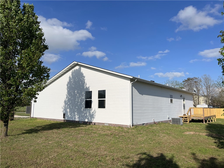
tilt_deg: +7.7
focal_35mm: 26
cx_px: 112
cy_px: 84
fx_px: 168
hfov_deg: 67.3
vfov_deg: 53.1
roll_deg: +0.1
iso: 50
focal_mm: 5.7
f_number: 1.5
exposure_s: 1/10309
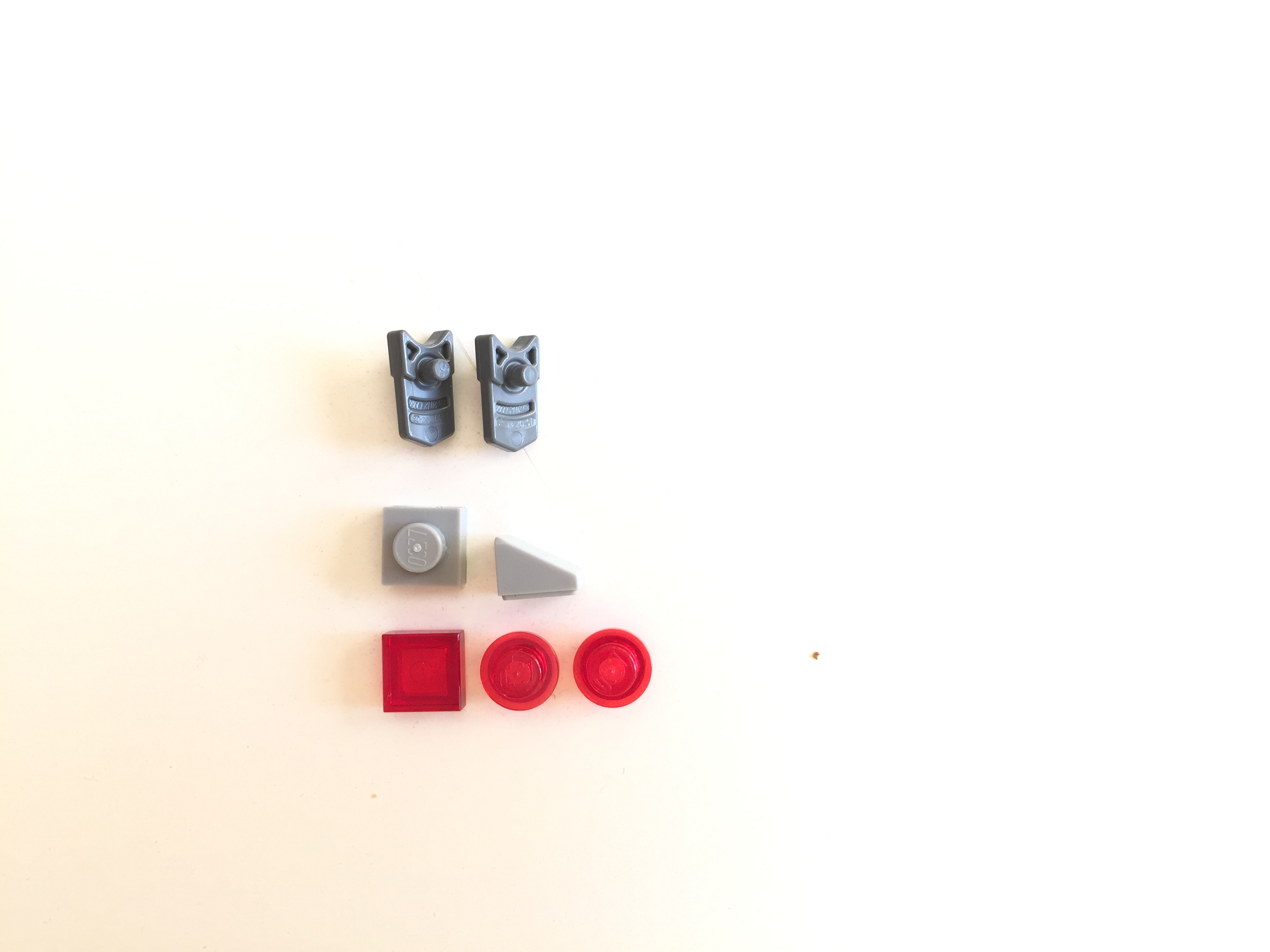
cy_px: 476
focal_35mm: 29
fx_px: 1064
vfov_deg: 48.2
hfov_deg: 61.7
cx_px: 635
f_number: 2.2
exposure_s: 1/100
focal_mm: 4.15
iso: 40
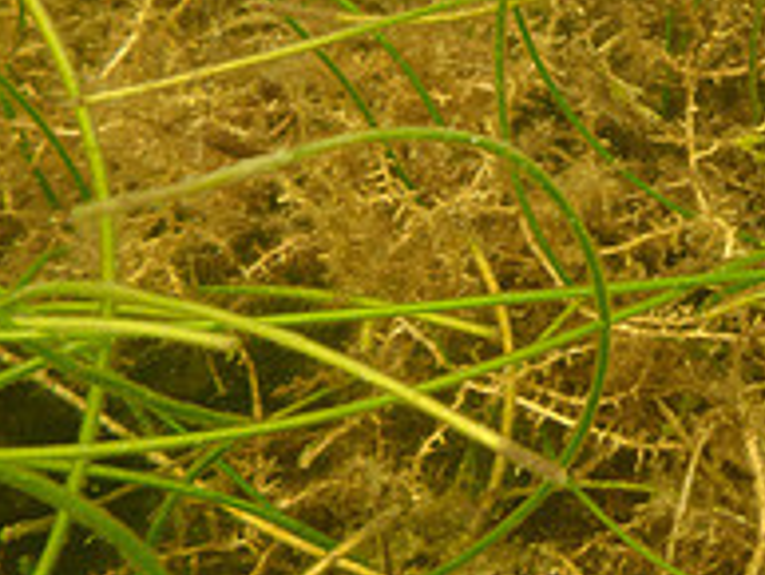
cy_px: -105
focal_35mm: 75
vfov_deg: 18.7
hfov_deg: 22.4
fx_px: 1659
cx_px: 1070
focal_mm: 4.5
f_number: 2.8
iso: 100
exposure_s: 1/125
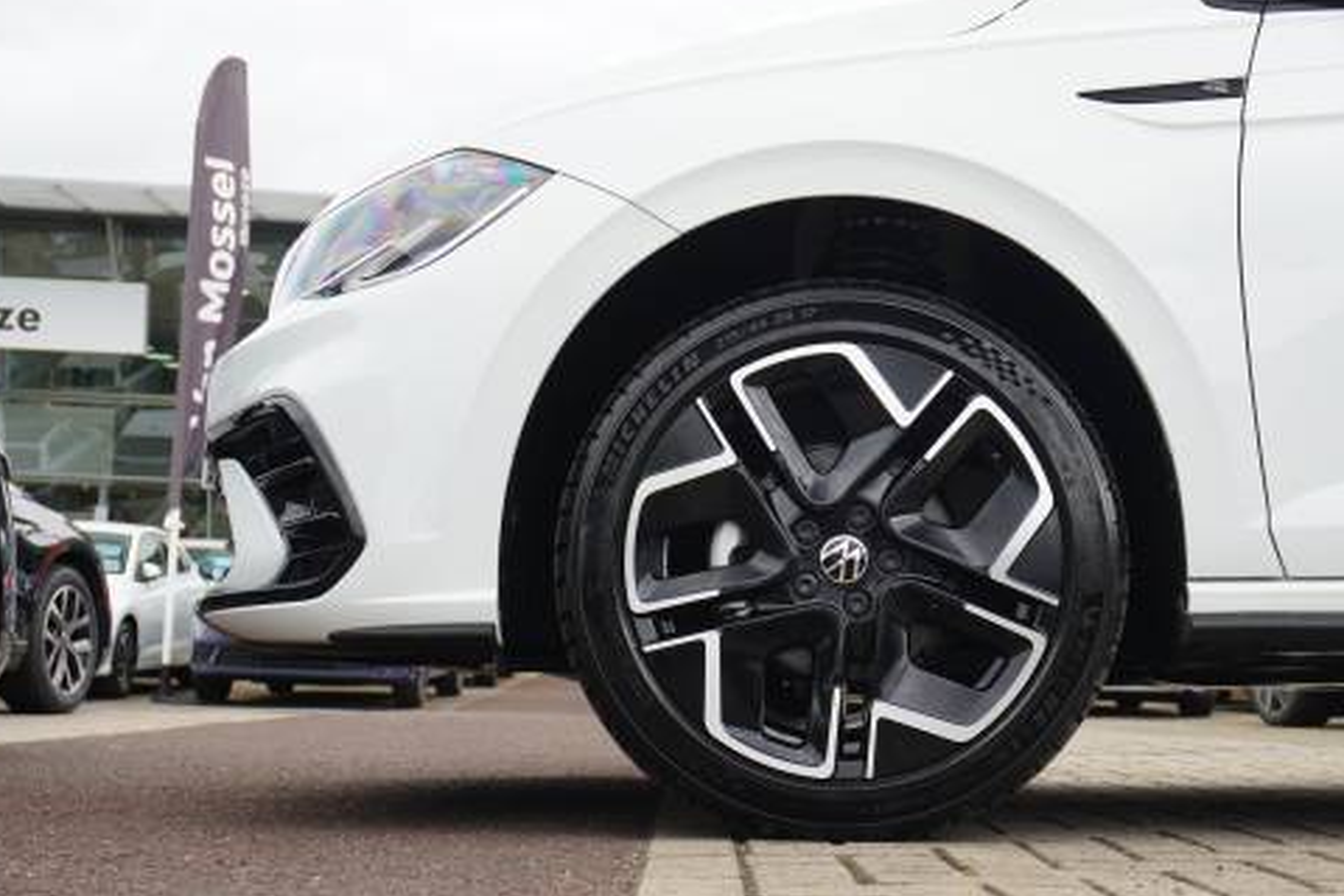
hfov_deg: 35.4
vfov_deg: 24.2
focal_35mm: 56
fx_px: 2091
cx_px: 857
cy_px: 512
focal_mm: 28
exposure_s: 1/80
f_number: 5.6
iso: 100
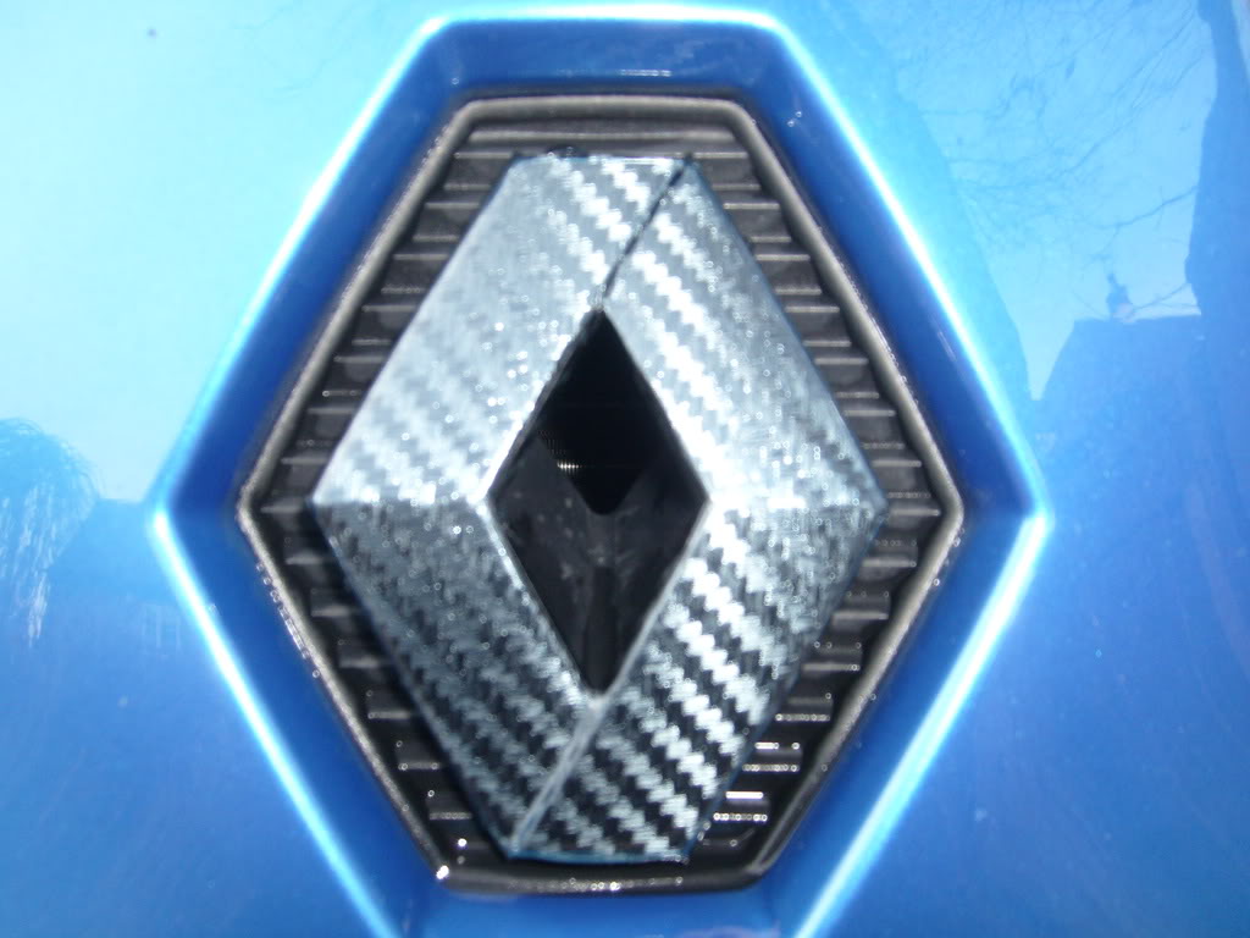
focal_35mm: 35
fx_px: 1264
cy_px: 469
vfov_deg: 40.7
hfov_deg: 52.6
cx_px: 625
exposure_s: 1/45
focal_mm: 5.8
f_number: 2.8
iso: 100
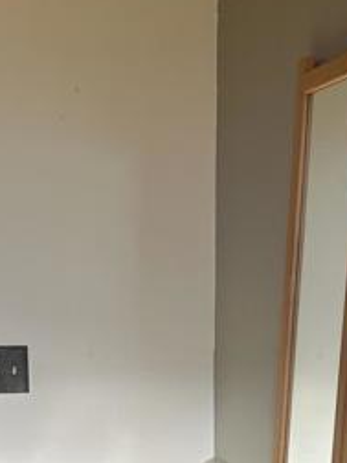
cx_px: 198
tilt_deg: -13.8
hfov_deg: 24.0
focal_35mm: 61
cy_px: 478
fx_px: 815
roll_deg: -2.6
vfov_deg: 29.3
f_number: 1.78
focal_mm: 6.86
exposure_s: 1/1272
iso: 80
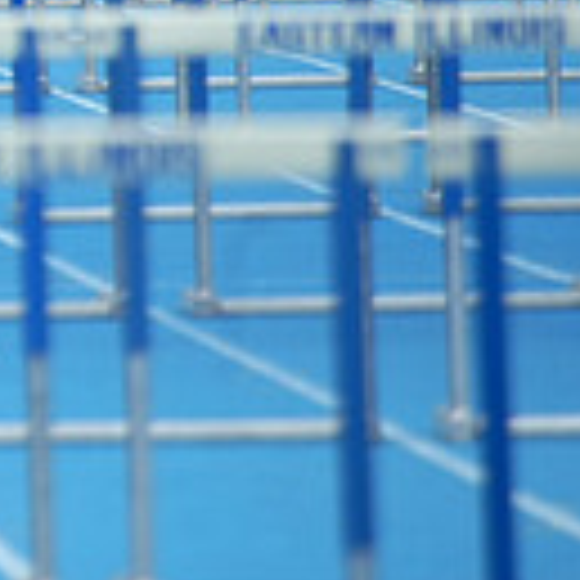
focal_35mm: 1530
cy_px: -272
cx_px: -661
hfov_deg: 1.1
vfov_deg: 1.1
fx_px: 29003
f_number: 5.6
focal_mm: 400
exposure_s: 1/1250
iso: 400
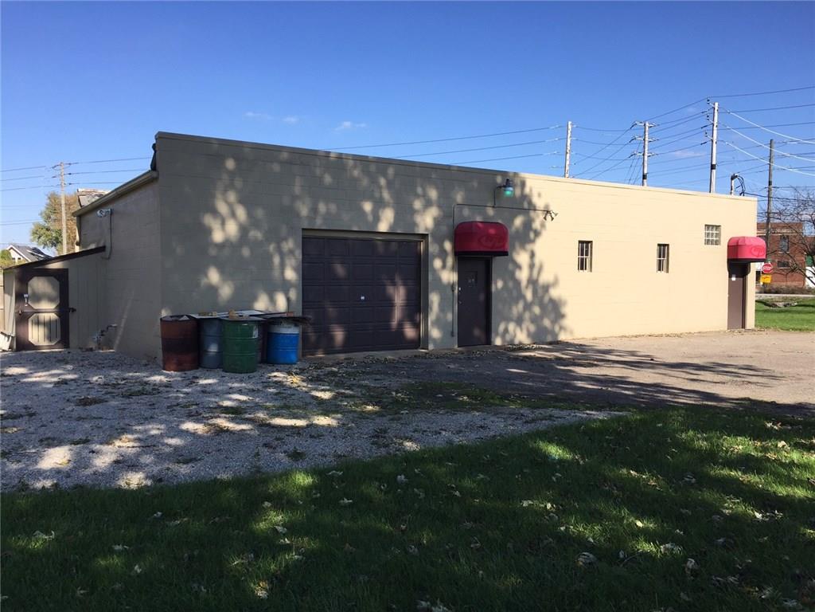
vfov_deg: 48.2
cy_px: 306
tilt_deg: -2.0
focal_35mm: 29
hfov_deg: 61.7
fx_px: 683
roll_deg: -0.4
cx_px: 408
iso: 32
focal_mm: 4.15
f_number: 2.2
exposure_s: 1/1319
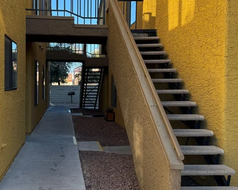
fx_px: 303
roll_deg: -0.3
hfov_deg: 42.5
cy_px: 86
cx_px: 86
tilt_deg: -1.5
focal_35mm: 43
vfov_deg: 34.9
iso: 80
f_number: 1.78
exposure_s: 1/544
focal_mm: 6.76
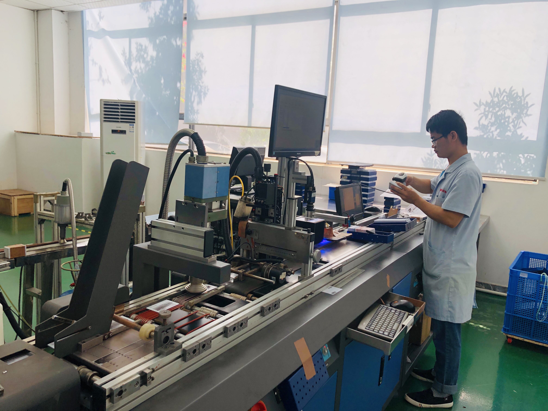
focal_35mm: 28
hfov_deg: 63.4
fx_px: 443
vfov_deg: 49.7
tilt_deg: -8.5
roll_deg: -2.9
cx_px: 274
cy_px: 206
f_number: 1.8
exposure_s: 1/155
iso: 20
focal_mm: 3.99
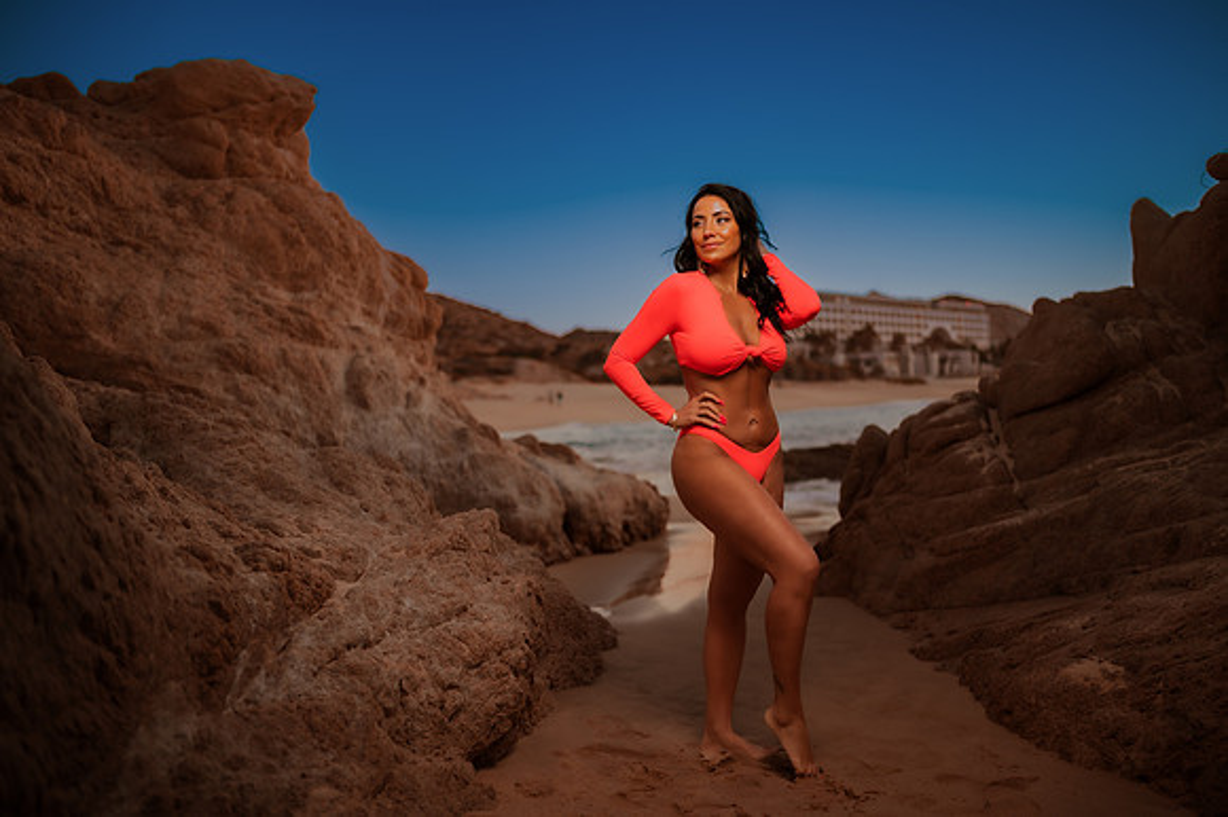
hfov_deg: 54.5
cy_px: 408
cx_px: 614
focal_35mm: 35
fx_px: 1193
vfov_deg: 37.8
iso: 50
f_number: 1.8
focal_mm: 35
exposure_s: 1/100
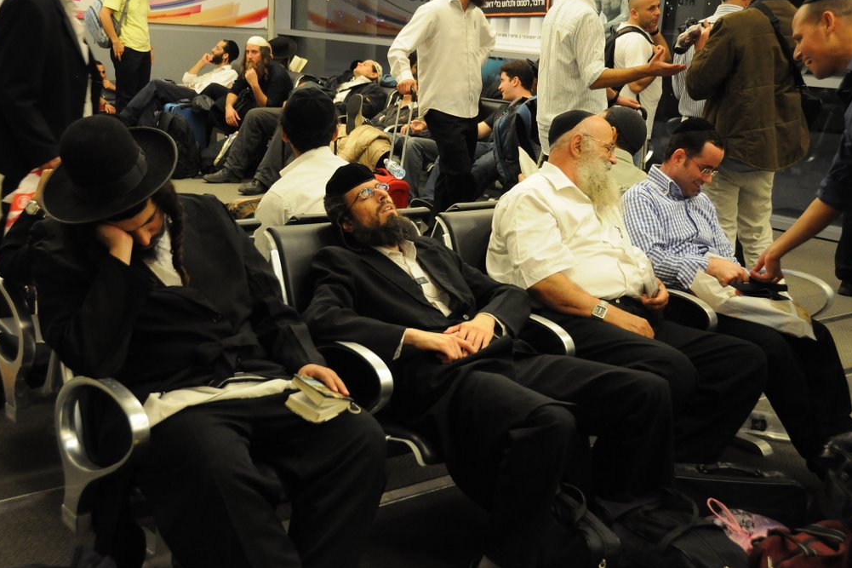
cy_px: 281
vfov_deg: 28.3
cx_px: 426
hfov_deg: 41.5
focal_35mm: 48
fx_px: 1124
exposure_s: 1/60
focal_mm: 31
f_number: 4
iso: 2500
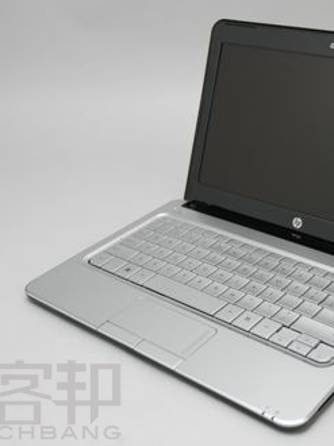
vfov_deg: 35.1
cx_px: 254
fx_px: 705
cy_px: 221
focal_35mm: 55
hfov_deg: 26.3
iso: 100
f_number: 5.6
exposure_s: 1/60
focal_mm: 25
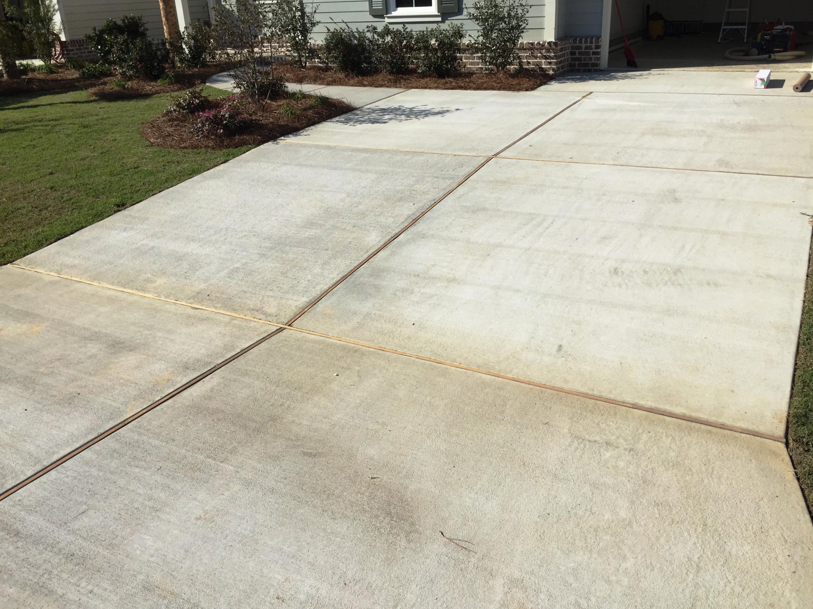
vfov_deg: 48.2
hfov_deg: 61.7
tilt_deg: -25.2
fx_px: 681
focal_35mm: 29
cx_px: 406
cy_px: 304
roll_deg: +1.6
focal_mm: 4.15
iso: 32
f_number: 2.2
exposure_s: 1/3300
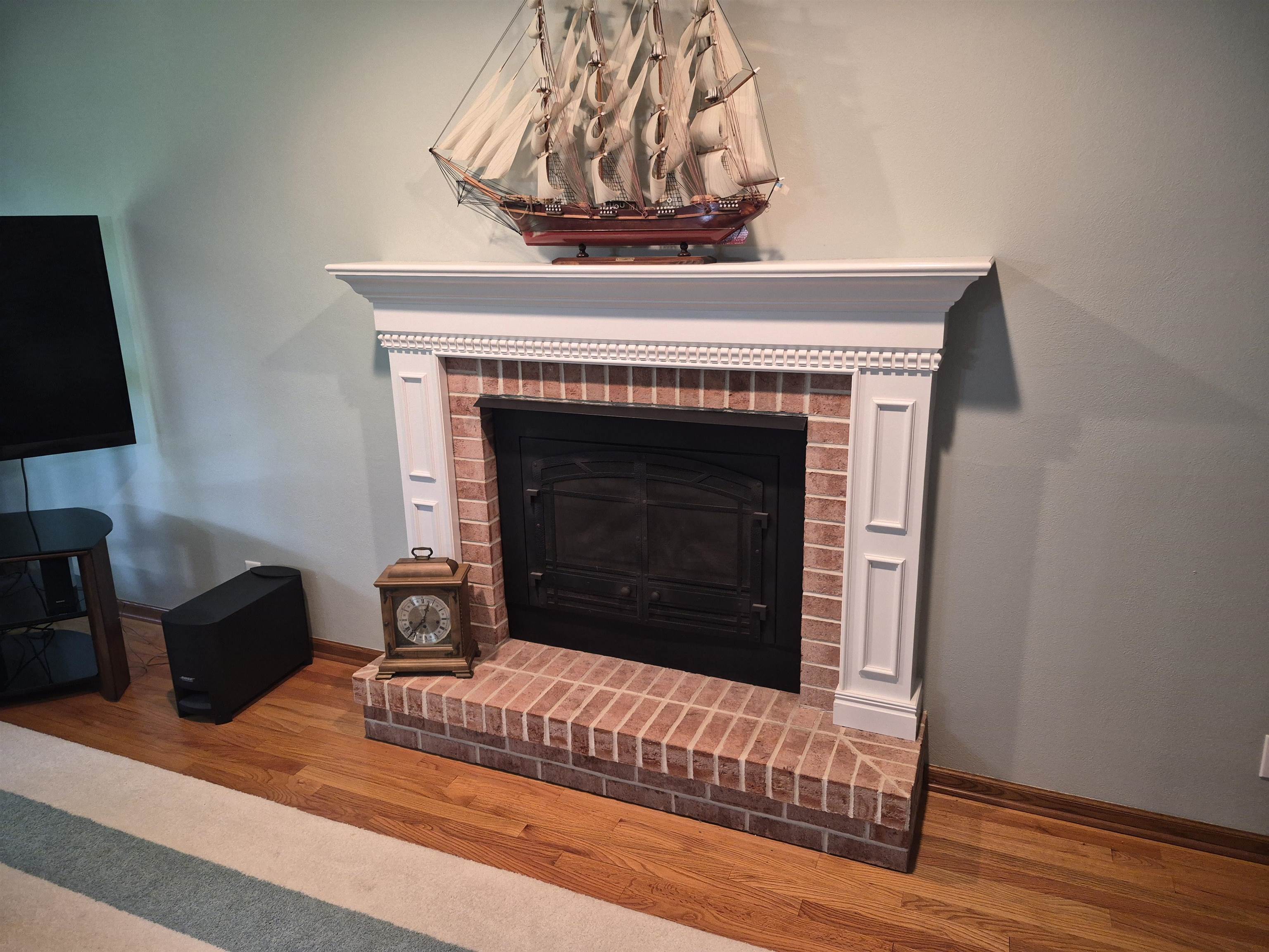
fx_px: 843
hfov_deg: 73.9
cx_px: 634
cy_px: 476
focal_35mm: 23
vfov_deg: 58.9
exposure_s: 1/120
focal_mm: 5.4
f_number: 1.8
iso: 640
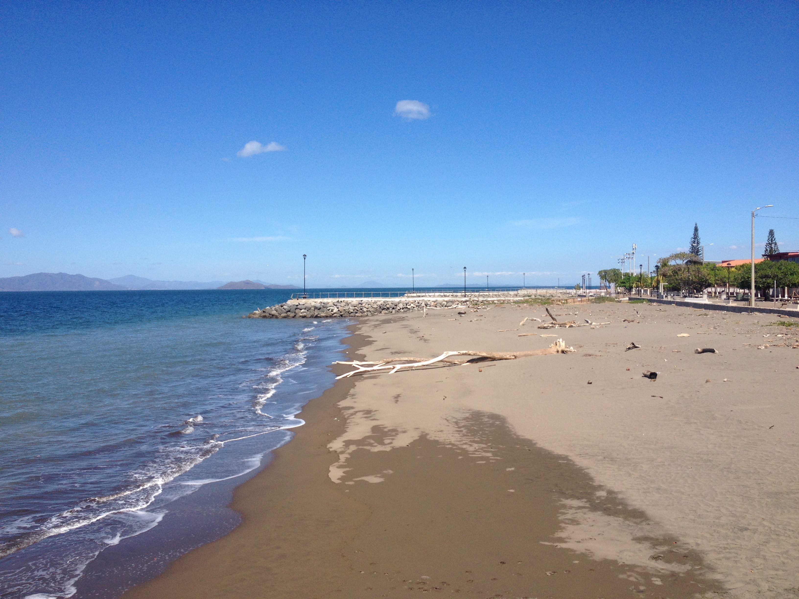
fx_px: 808
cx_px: 400
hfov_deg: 52.6
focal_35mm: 35
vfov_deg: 40.7
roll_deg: +0.9
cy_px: 300
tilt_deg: -3.2
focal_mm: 4.28
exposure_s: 1/2513
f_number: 2.4
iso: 50
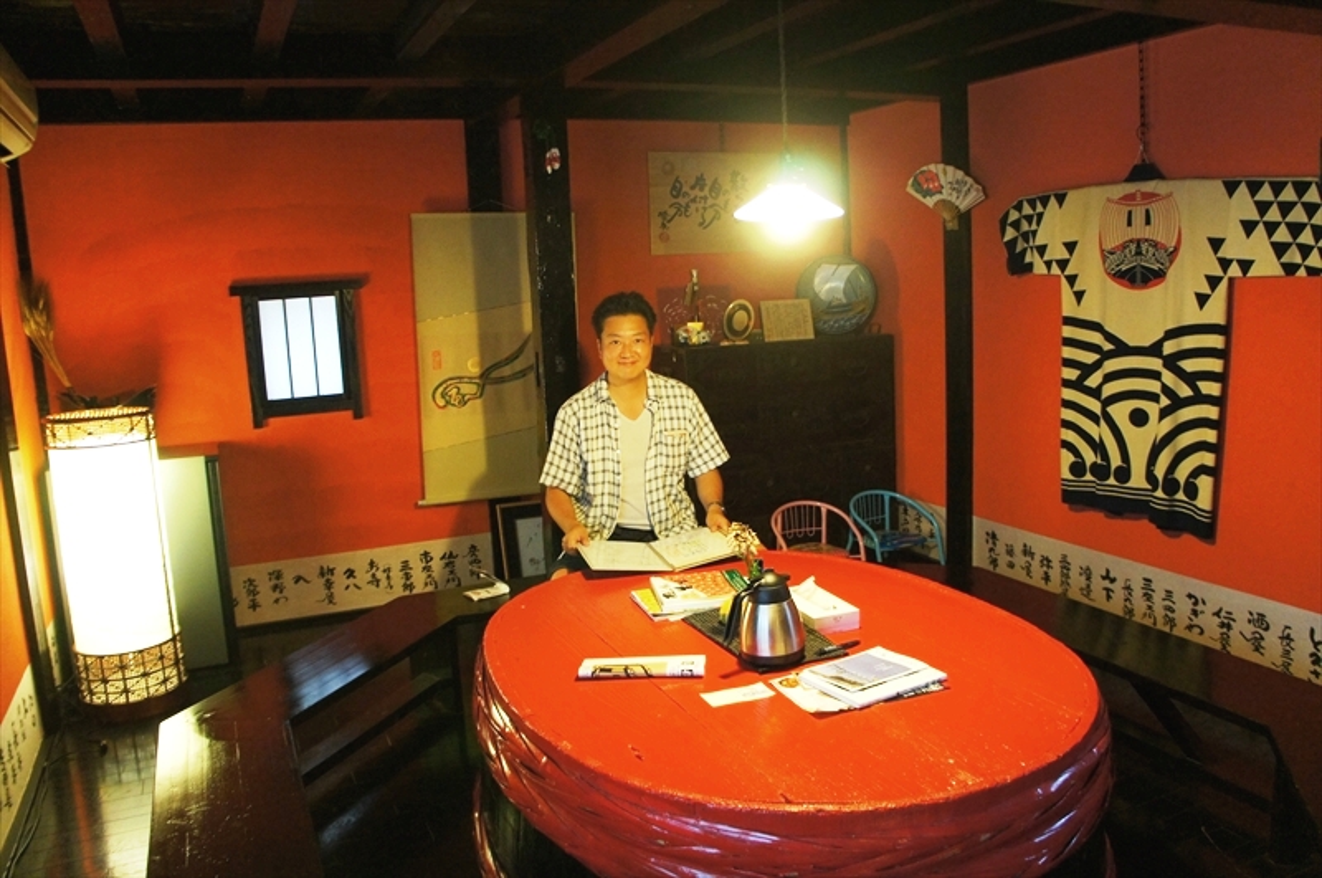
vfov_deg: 47.8
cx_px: 661
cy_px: 439
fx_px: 990
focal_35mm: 27
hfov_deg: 67.5
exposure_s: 1/25
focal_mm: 18
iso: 1600
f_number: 3.5
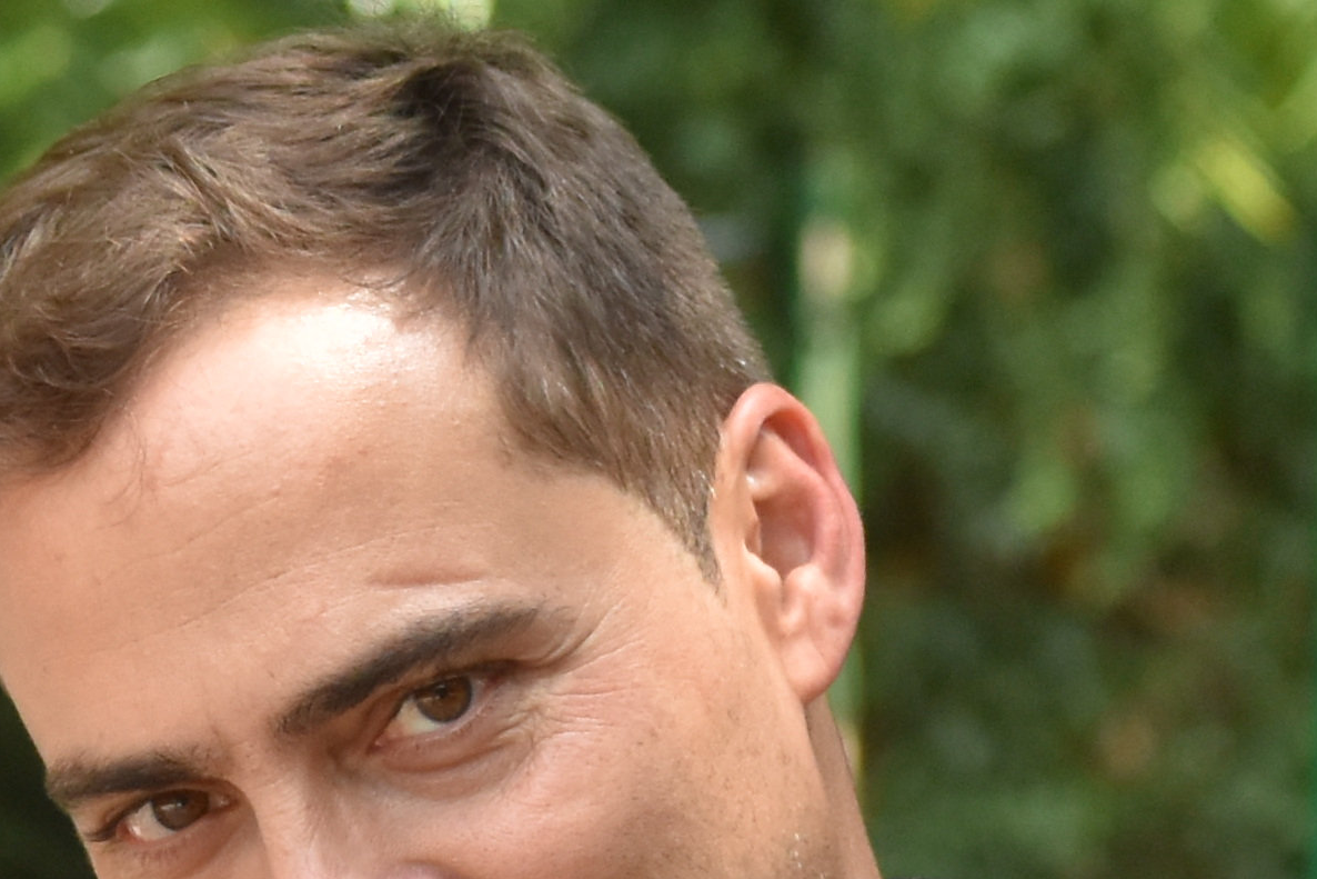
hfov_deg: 3.9
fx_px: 19427
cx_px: 381
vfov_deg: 2.6
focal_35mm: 531
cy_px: 1520
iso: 800
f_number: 4.5
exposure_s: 1/800
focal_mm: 70
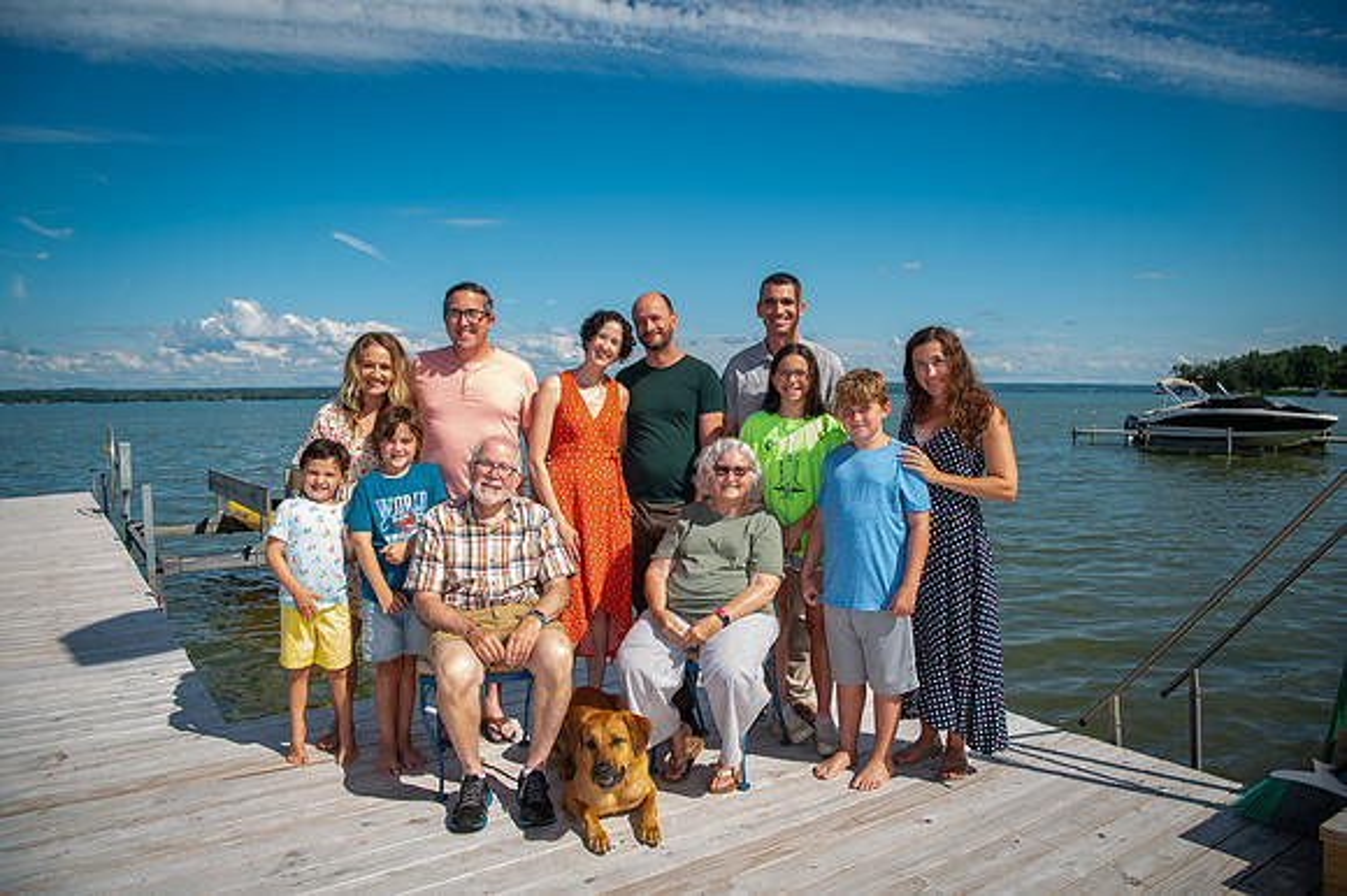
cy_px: 448
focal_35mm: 24
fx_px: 897
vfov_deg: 53.1
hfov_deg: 73.8
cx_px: 674
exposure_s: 1/200
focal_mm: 24
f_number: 7.1
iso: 50
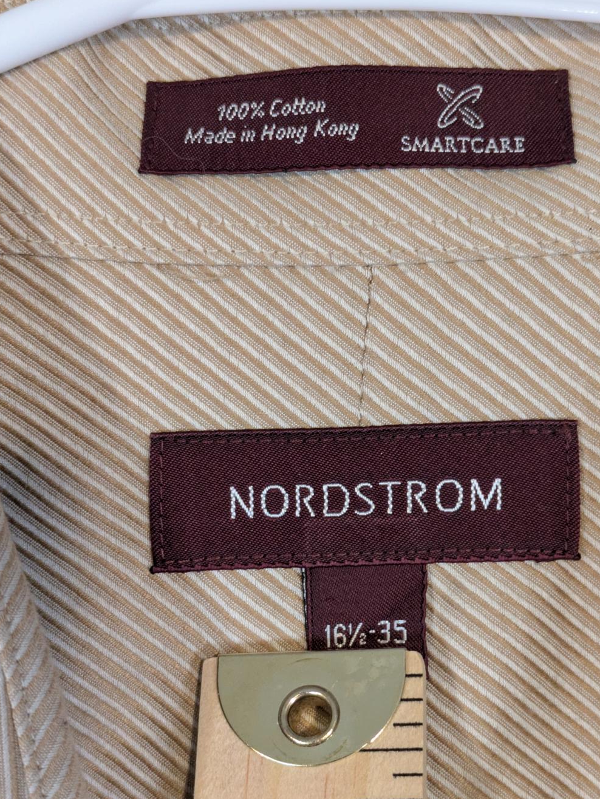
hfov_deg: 23.6
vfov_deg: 31.1
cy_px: 473
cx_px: 356
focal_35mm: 62
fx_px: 1432
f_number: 1.89
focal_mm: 5.43
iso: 348
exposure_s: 1/120
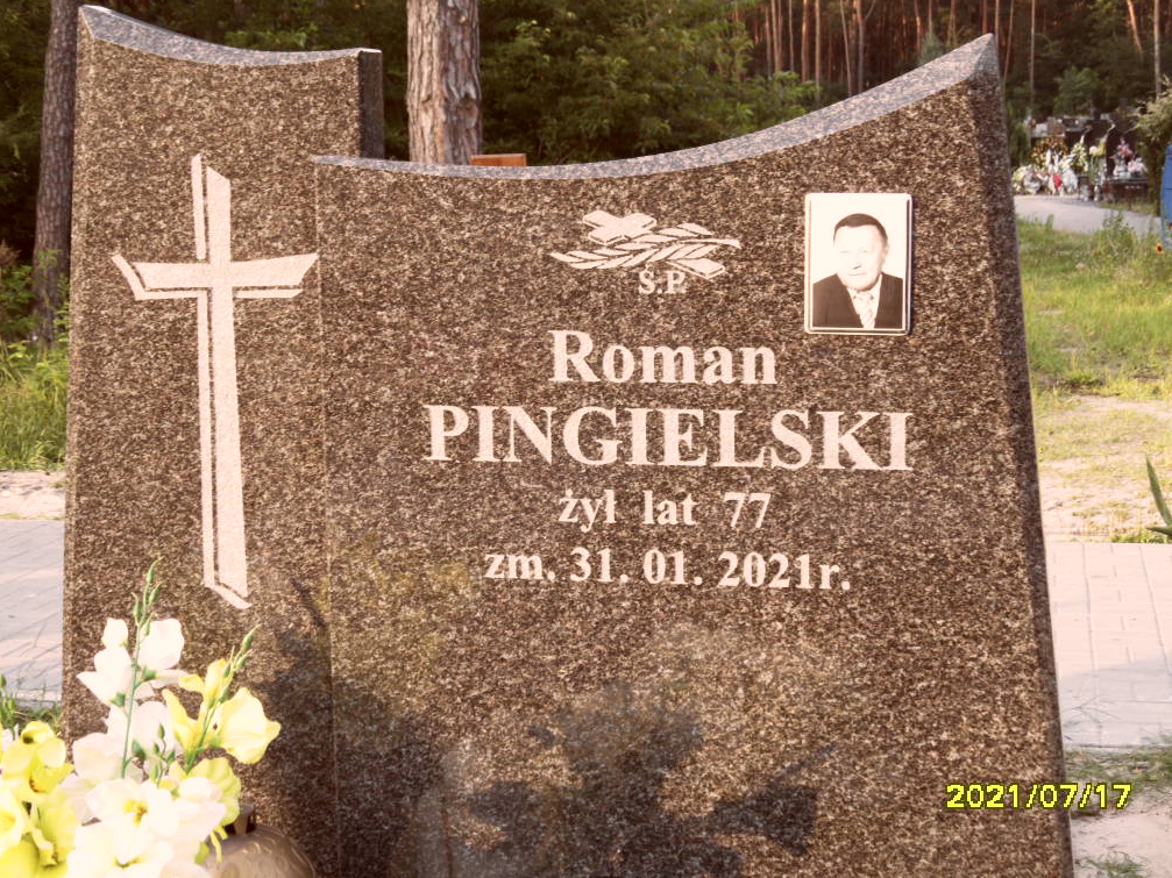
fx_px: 2065
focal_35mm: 61
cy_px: 435
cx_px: 588
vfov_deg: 24.0
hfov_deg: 31.7
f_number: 4
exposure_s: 1/90
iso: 100
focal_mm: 10.3
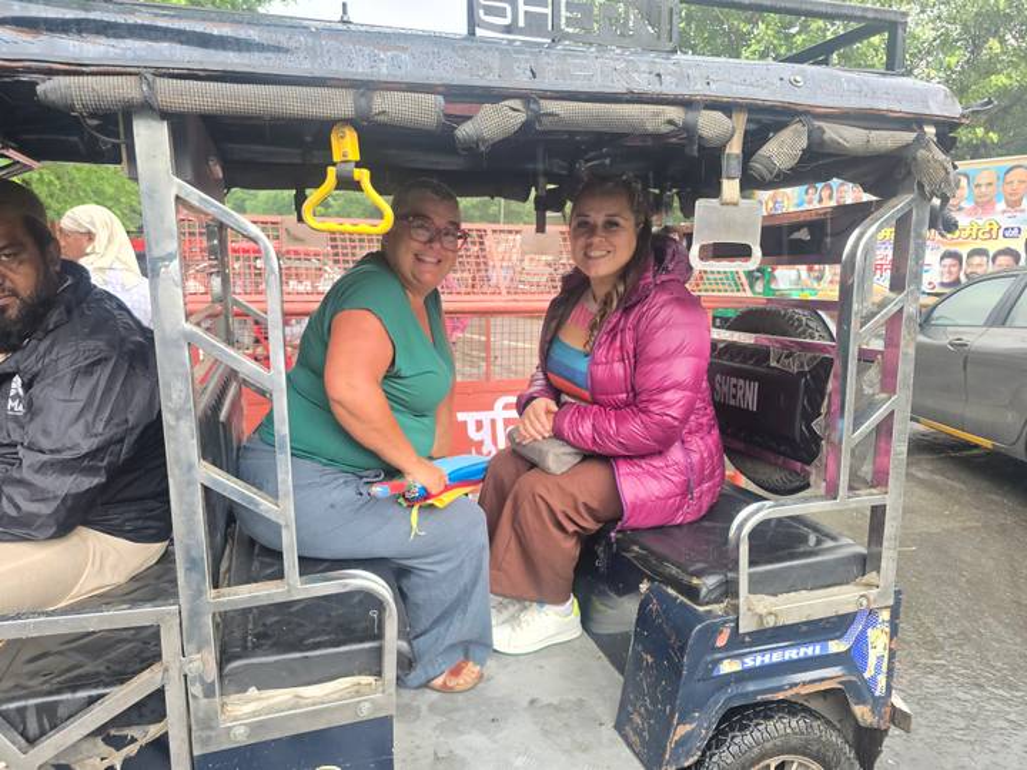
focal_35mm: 23
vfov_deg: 58.9
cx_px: 514
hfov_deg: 73.9
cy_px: 385
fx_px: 682
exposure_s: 1/180
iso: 100
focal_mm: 6.3
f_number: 1.7
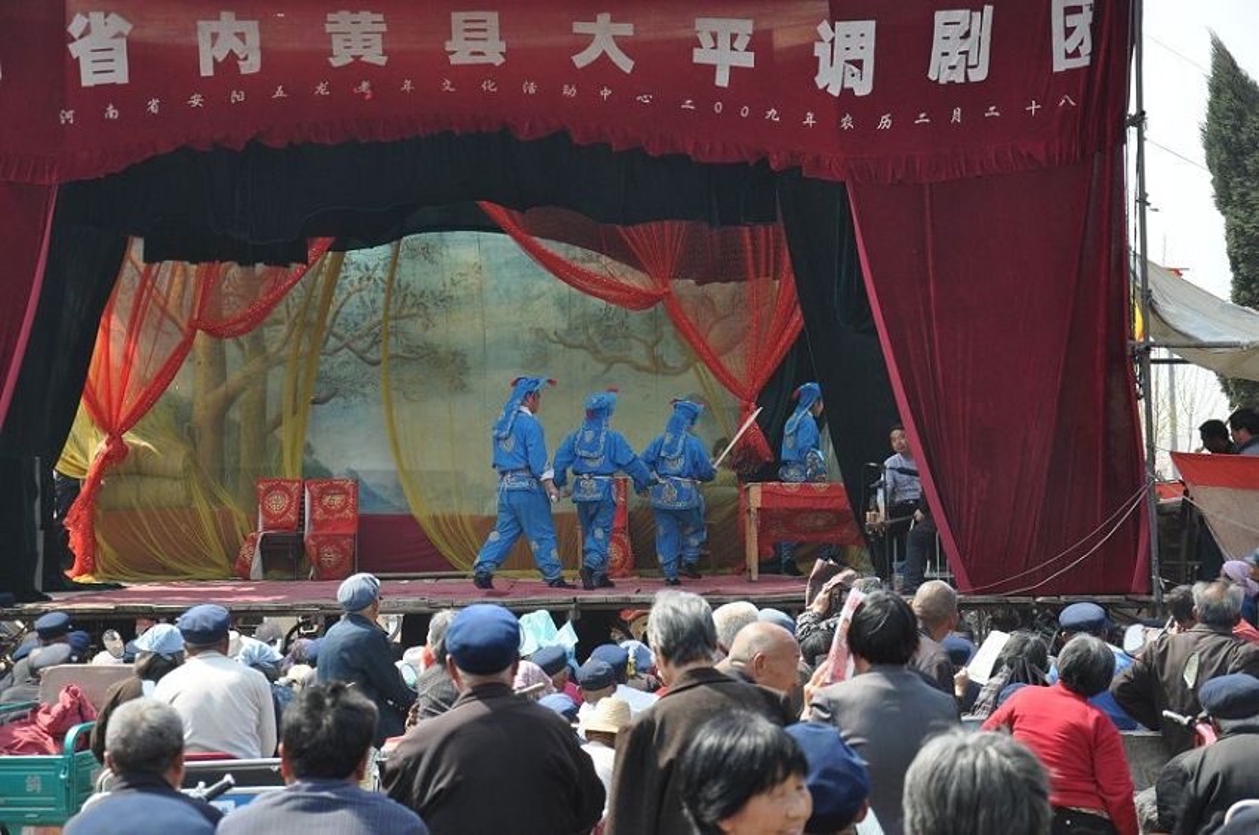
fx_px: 2724
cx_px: 630
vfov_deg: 17.4
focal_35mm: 78
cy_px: 418
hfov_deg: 26.0
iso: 720
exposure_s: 1/1000
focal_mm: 52
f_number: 5
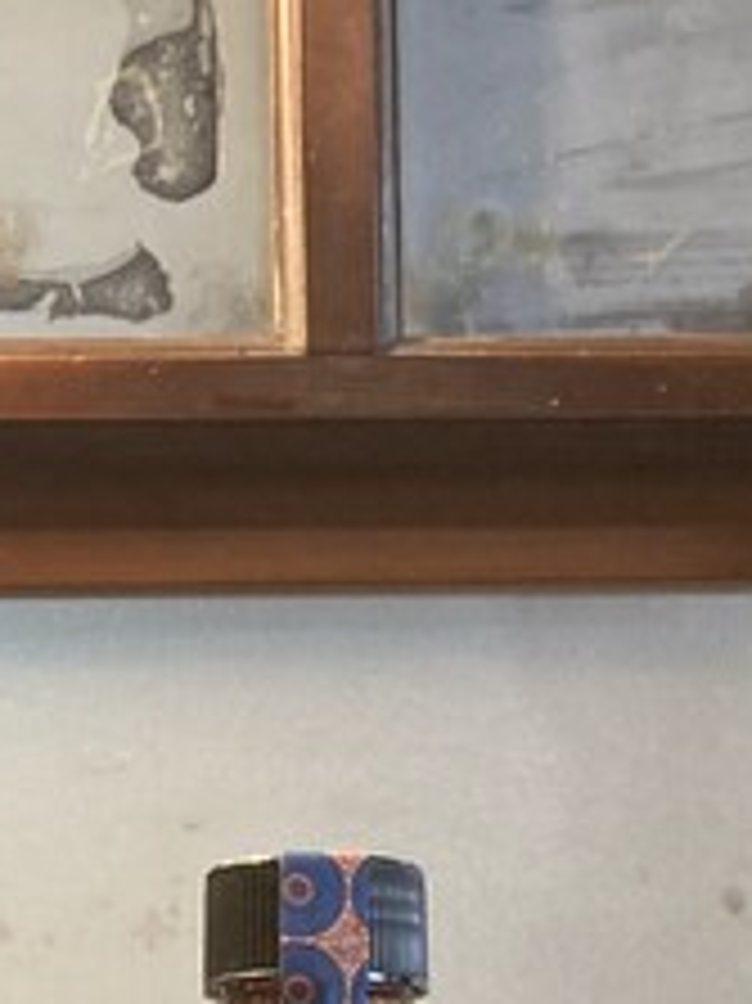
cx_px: 313
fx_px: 3276
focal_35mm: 113
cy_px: 1409
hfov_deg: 13.1
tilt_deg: +2.0
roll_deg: -0.1
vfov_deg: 16.2
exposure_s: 1/40
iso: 250
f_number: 1.8
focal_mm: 3.99
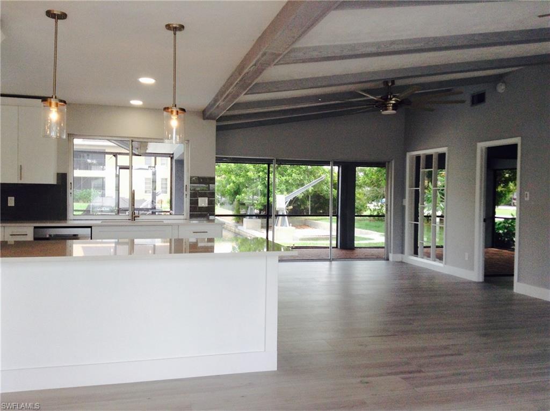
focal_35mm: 33
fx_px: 523
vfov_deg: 42.8
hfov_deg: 55.4
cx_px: 275
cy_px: 206
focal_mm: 3.3
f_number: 2.4
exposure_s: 1/120
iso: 50
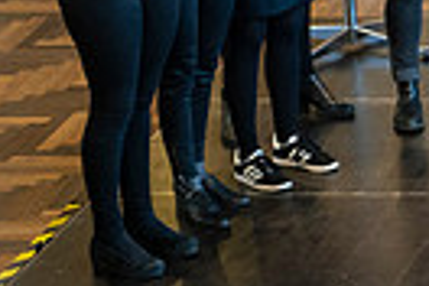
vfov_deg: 3.6
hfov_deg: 5.3
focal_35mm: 382
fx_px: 4552
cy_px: 22
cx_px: 796
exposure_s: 1/160
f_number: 2.8
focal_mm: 70
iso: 1600
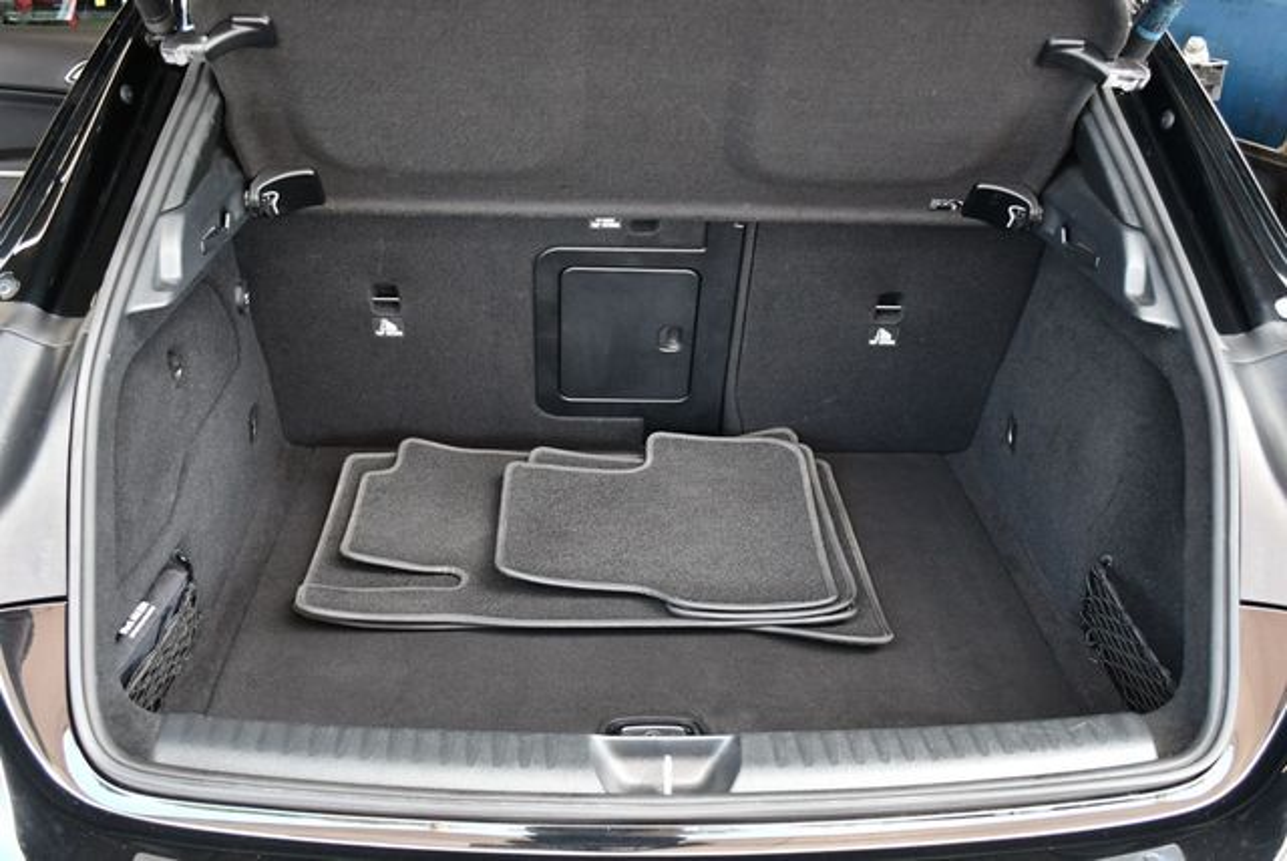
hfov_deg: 53.1
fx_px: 1288
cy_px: 430
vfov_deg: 36.9
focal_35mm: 36
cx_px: 644
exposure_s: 1/125
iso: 1000
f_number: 3.5
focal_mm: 18
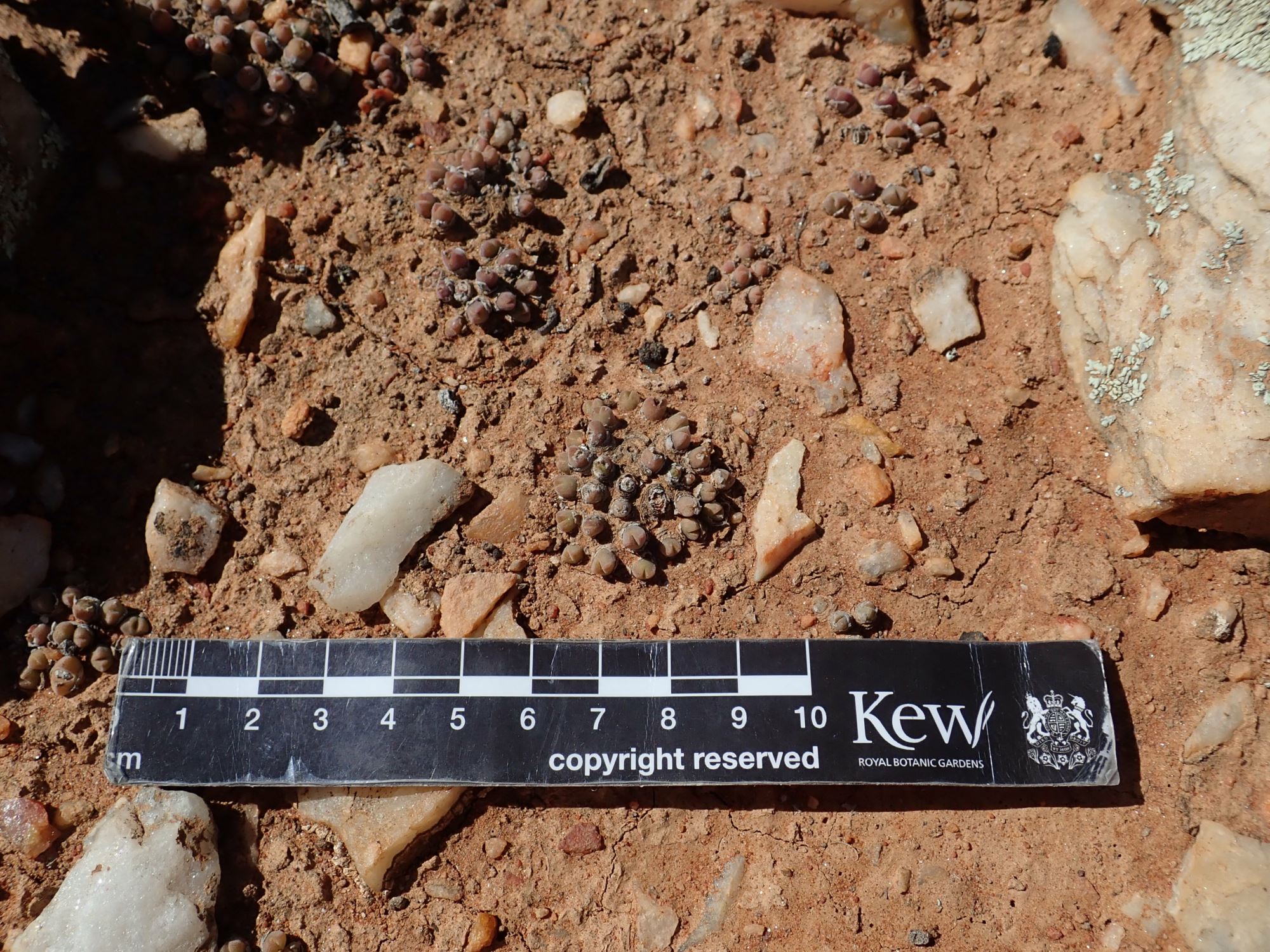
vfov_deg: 46.8
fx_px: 1101
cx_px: 635
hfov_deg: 60.0
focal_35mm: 30
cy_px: 476
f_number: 9
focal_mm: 5.5
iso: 100
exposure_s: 1/250
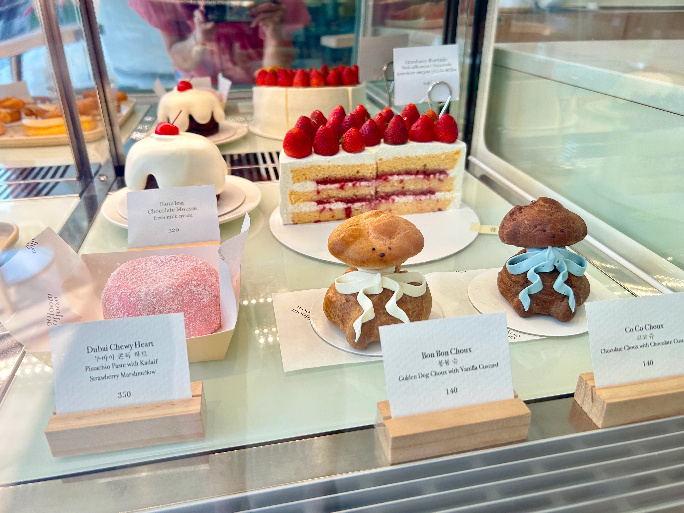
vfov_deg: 53.1
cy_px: 256
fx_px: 514
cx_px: 342
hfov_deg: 67.3
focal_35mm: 26
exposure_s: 1/149
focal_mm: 5.7
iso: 32
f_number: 1.5
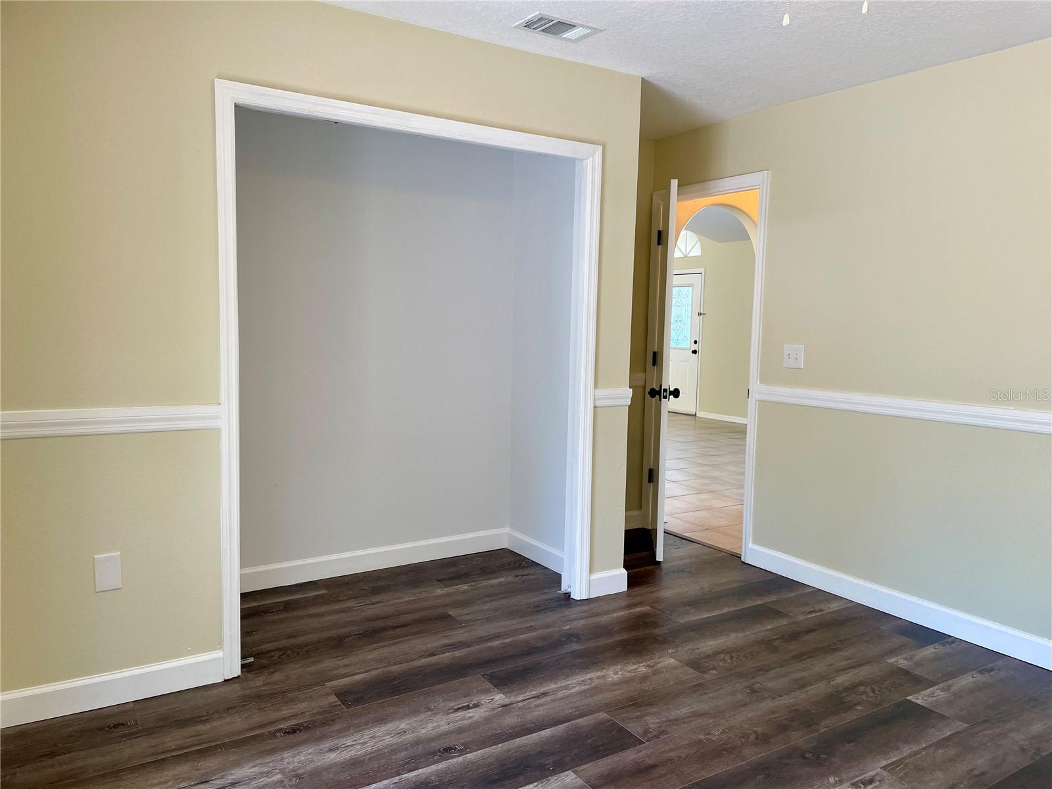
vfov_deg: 53.1
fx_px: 790
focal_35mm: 26
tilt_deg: -5.0
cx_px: 526
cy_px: 394
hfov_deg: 67.3
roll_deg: -1.0
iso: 64
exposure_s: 1/60
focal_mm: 4.2
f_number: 1.6
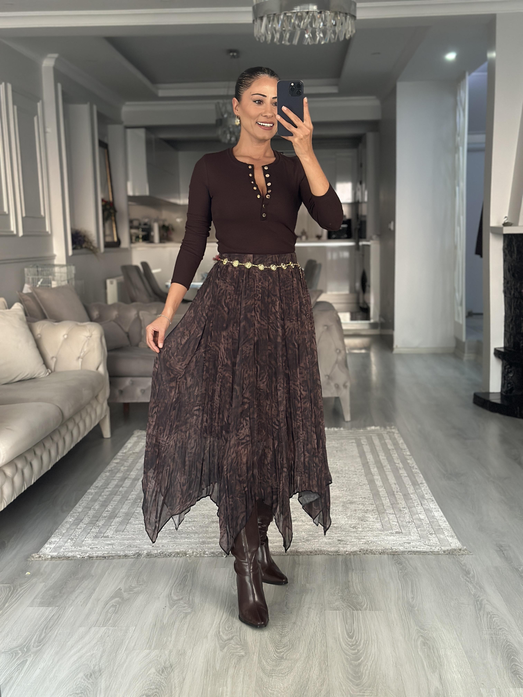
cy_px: 348
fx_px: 967
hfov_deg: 30.3
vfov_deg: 39.7
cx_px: 262
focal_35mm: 48
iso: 400
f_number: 1.78
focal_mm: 6.86
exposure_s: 1/47
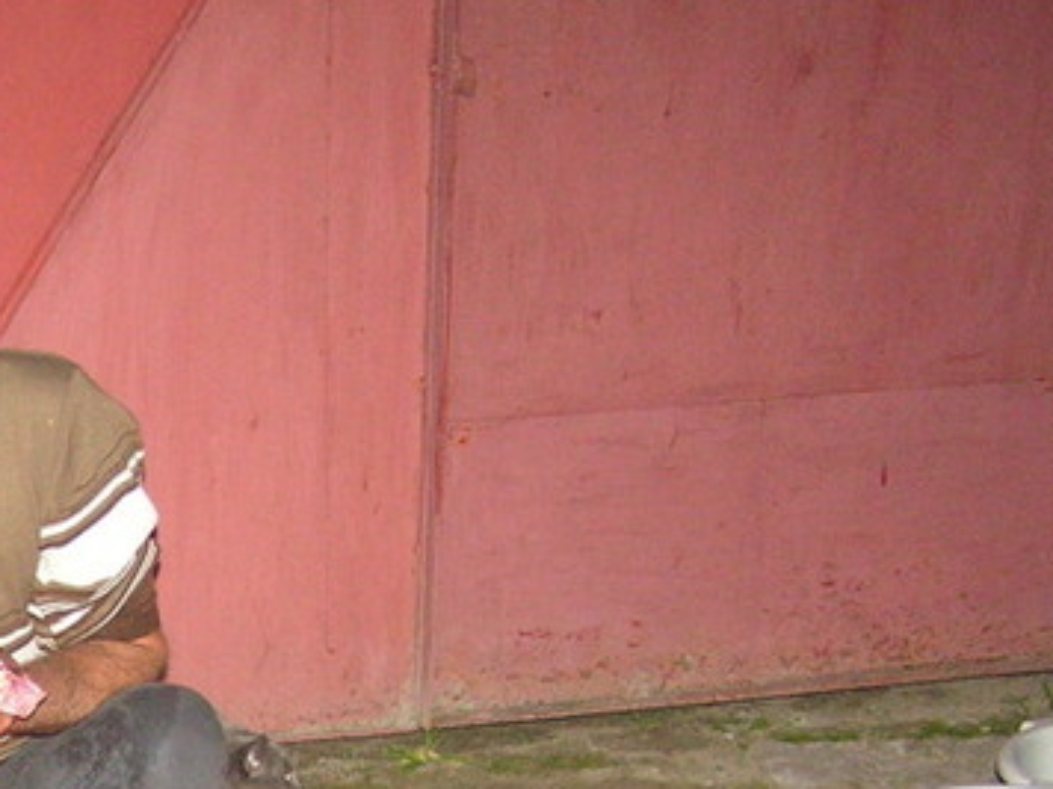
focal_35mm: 96
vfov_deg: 14.9
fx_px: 2920
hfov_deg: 19.8
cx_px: -33
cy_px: 920
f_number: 2.8
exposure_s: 1/40
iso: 200
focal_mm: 6.3
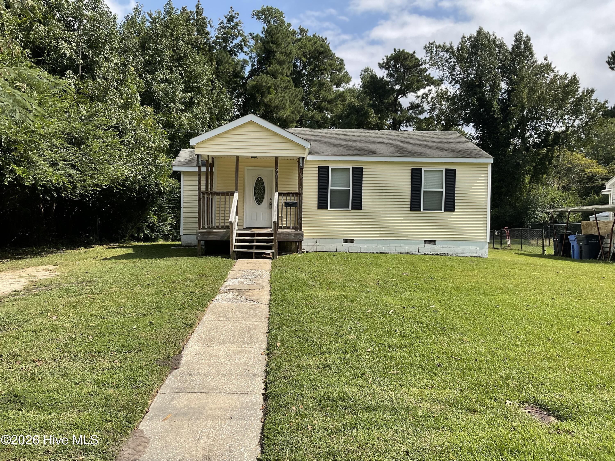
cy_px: 230
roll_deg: -1.1
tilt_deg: -1.9
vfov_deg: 48.2
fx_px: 515
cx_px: 308
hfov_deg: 61.7
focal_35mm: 29
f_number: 1.8
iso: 16
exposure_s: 1/1730
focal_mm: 3
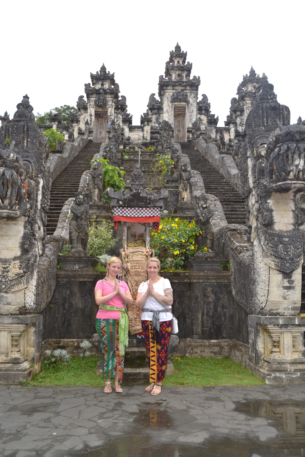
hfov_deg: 47.9
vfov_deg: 67.4
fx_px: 343
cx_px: 152
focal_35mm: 27
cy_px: 228
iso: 100
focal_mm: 18
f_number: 5
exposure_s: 1/200
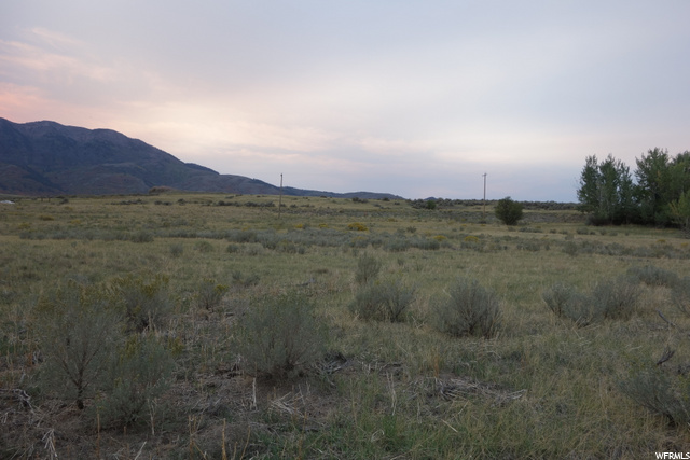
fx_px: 537
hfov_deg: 65.5
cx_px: 345
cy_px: 230
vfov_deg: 46.4
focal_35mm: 28
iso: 125
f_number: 5.6
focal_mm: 10.4
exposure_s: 1/100
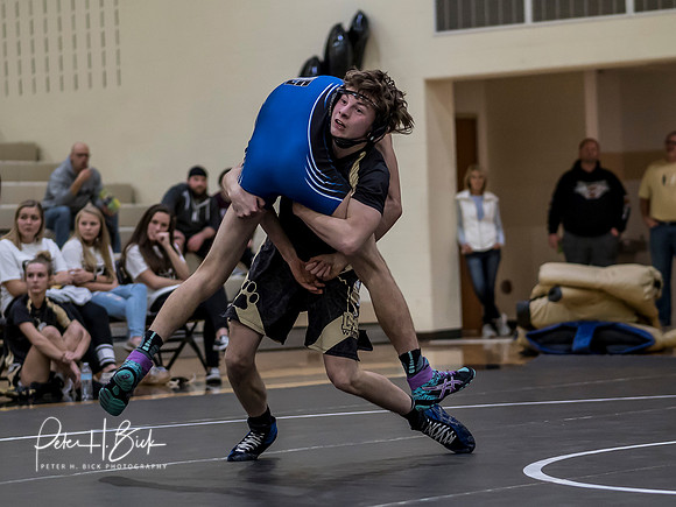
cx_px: 370
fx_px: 2818
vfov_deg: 10.3
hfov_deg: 13.7
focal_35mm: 144
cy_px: 281
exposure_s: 1/1000
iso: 1000
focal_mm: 45
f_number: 1.4
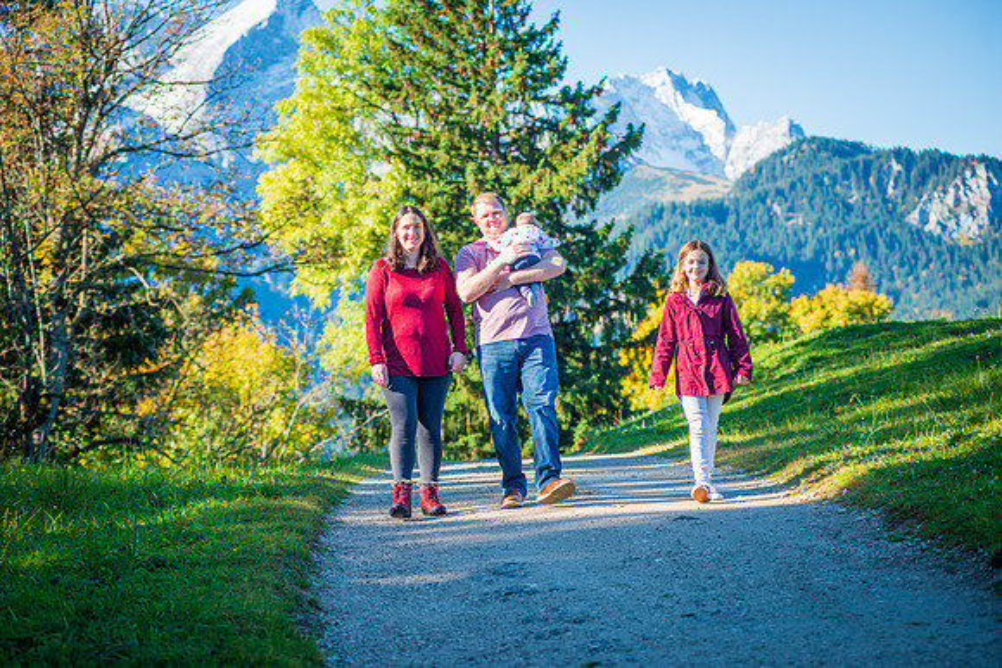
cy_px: 334
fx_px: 2784
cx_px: 501
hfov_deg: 20.4
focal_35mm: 100
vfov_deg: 13.7
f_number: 4
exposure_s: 1/320
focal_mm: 100
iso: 100
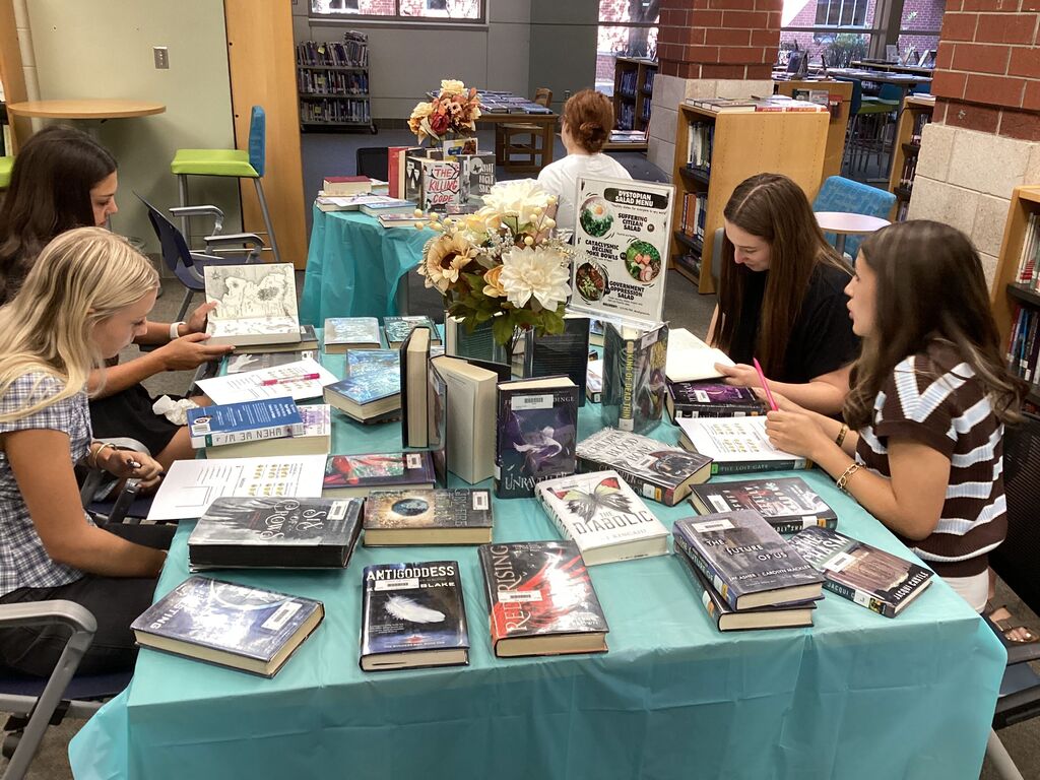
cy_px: 390
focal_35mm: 31
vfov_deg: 45.4
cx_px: 520
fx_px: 931
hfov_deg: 58.4
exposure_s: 1/60
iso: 125
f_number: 2.4
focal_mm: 3.3
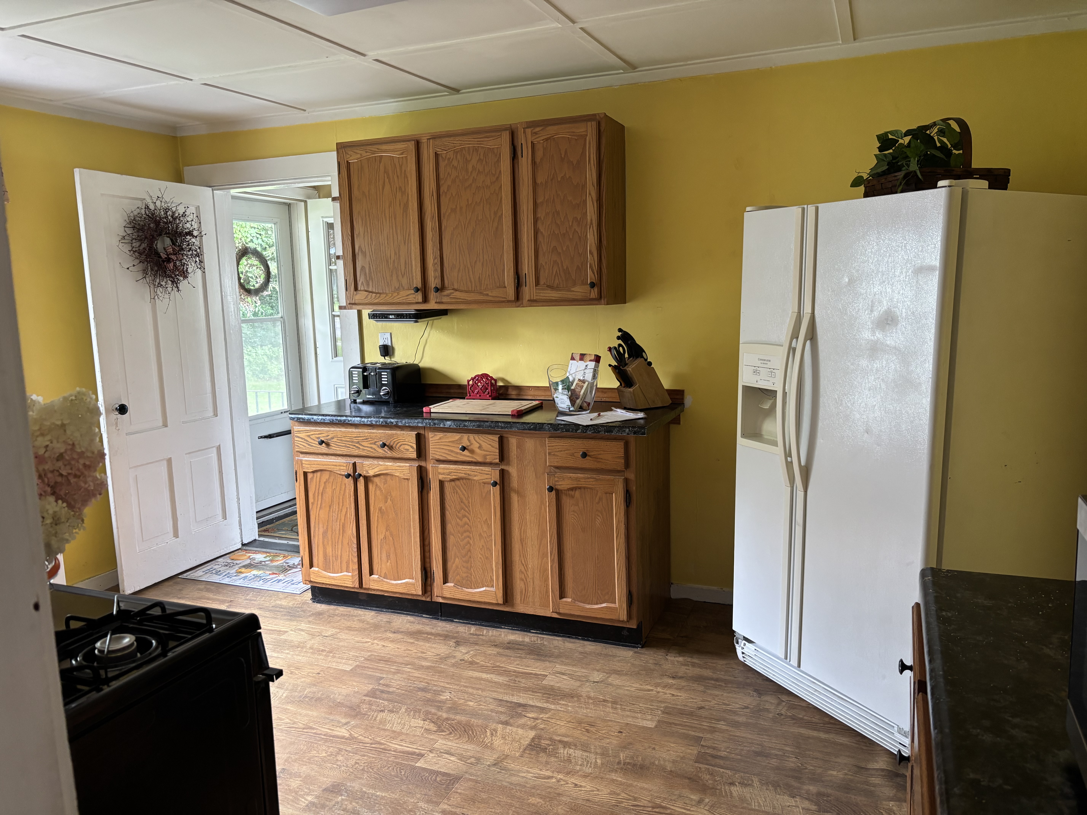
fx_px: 816
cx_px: 544
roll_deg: +2.4
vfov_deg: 53.1
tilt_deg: -8.3
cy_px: 408
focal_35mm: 26
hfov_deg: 67.3
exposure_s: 1/60
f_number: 1.6
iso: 200
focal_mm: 5.96
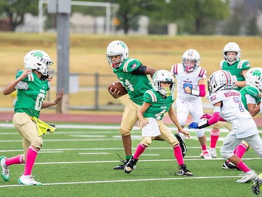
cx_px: 147
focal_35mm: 386
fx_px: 2922
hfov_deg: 5.1
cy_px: 93
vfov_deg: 3.9
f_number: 2.8
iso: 400
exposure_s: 1/1000
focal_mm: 200
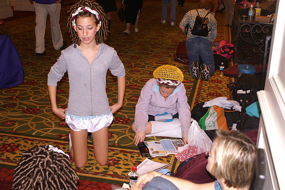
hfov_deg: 43.6
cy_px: 95
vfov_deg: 29.8
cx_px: 142
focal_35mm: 45
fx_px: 356
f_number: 5
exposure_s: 1/60
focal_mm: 30
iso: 400
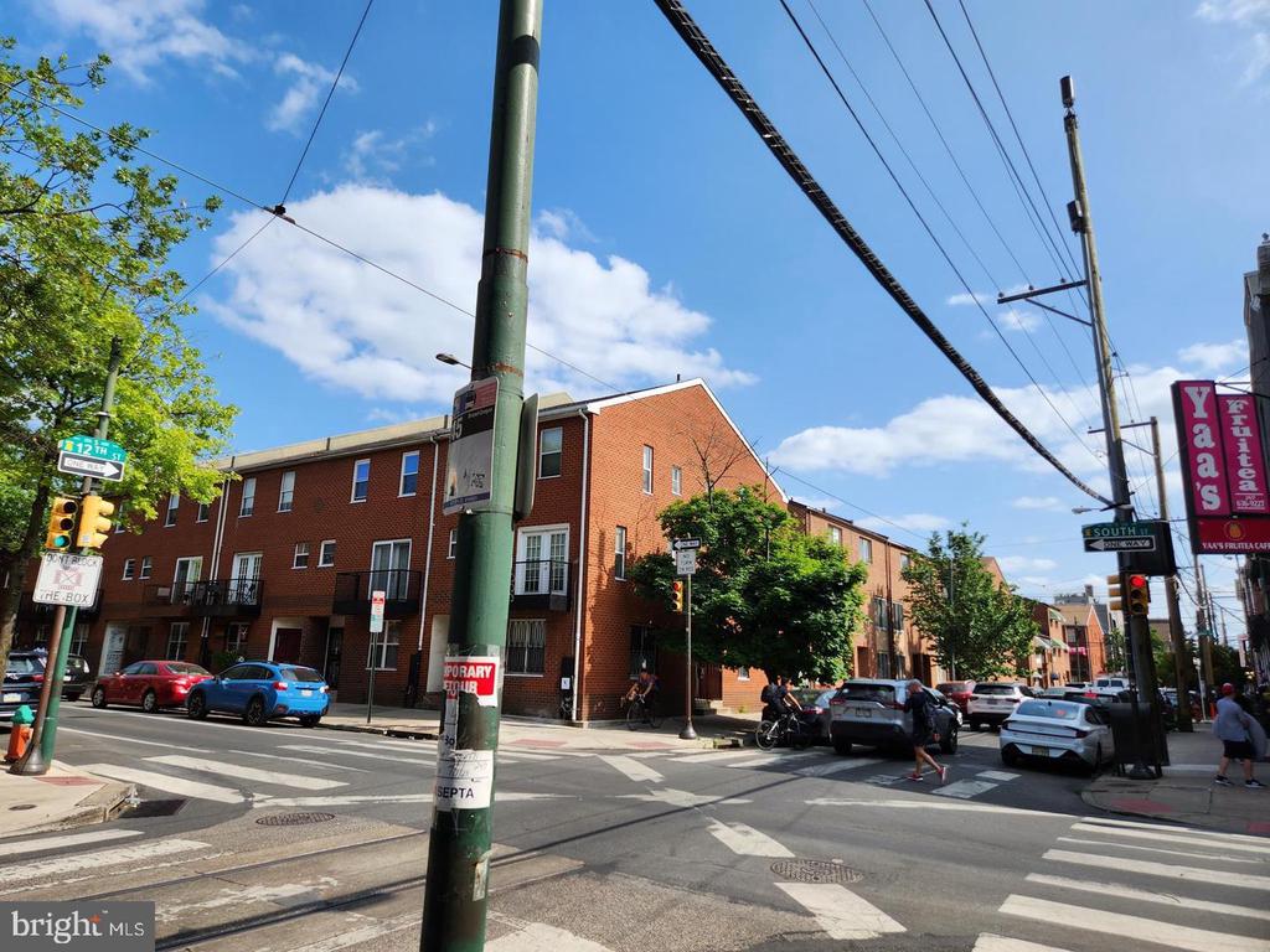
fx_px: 844
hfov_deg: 73.9
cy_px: 476
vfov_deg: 58.9
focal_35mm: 23
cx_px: 635
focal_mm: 5.4
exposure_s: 1/1488
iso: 20
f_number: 1.8
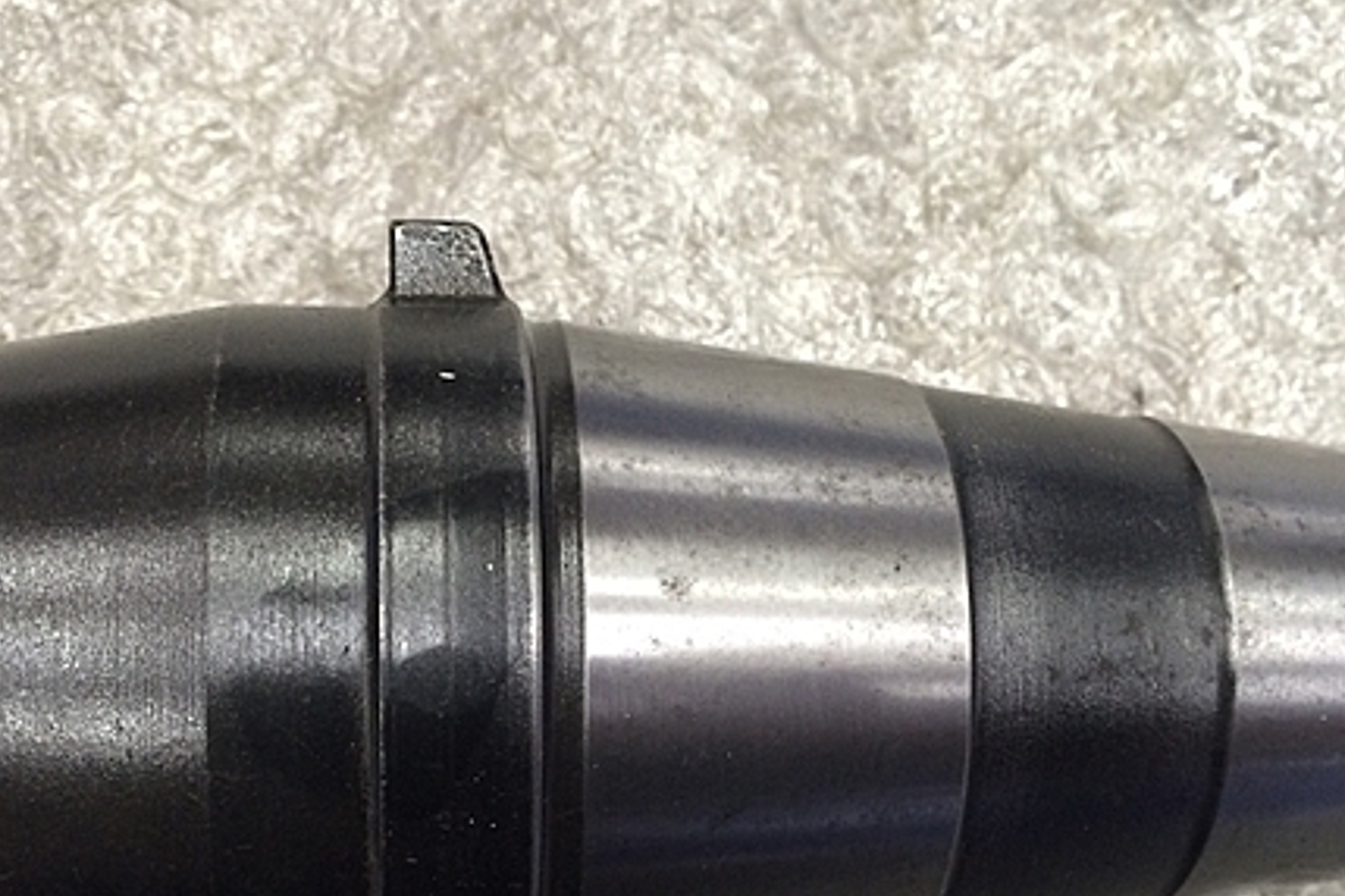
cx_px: 593
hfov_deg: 43.5
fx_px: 1681
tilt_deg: -83.1
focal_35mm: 45
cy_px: 692
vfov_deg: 29.3
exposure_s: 1/30
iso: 125
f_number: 2.2
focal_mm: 4.15
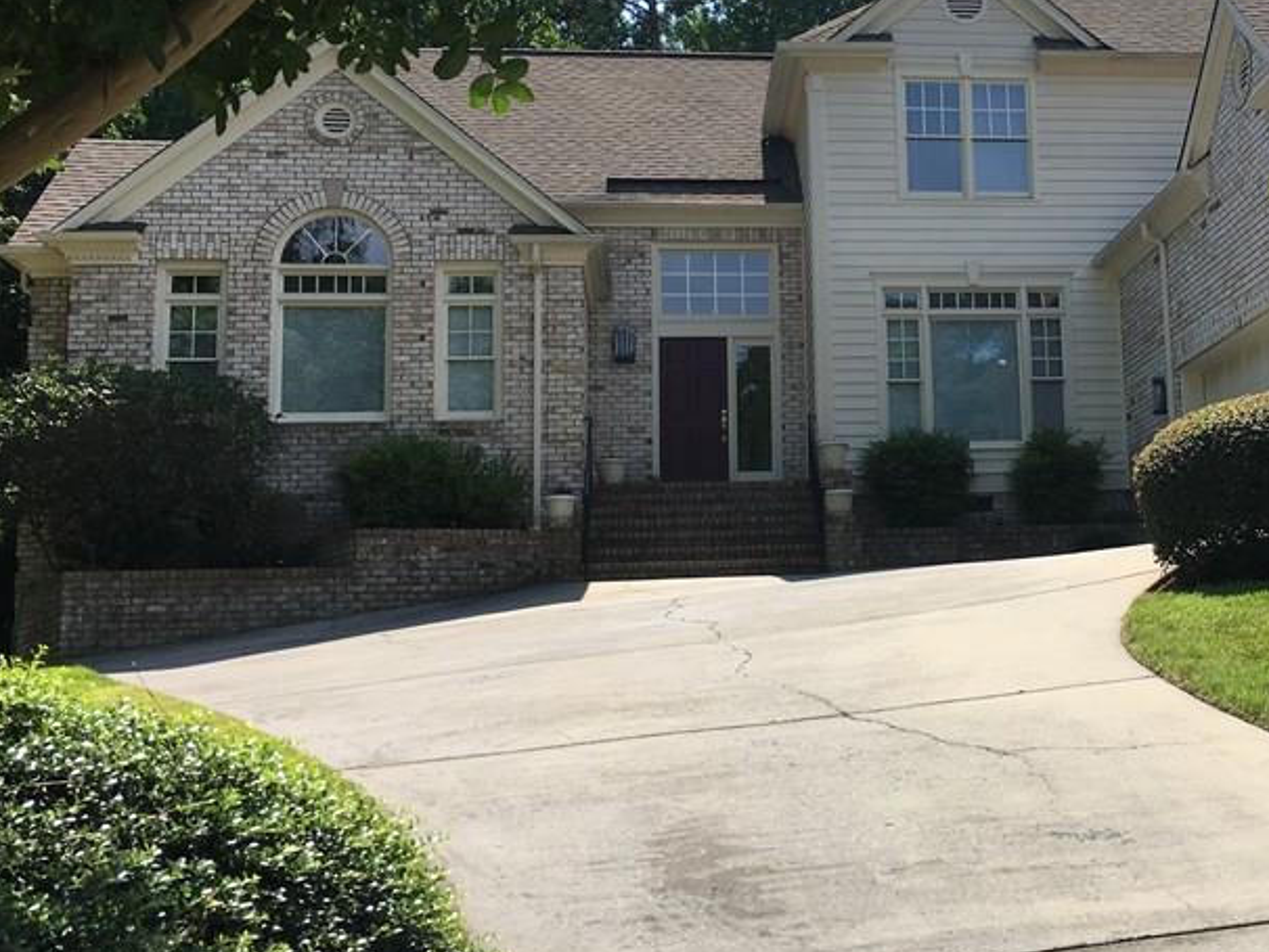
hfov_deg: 37.9
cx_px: 953
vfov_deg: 29.6
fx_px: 1797
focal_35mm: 49
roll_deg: +3.1
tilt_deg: +10.9
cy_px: 377
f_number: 2.2
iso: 25
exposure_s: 1/1131
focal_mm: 4.15
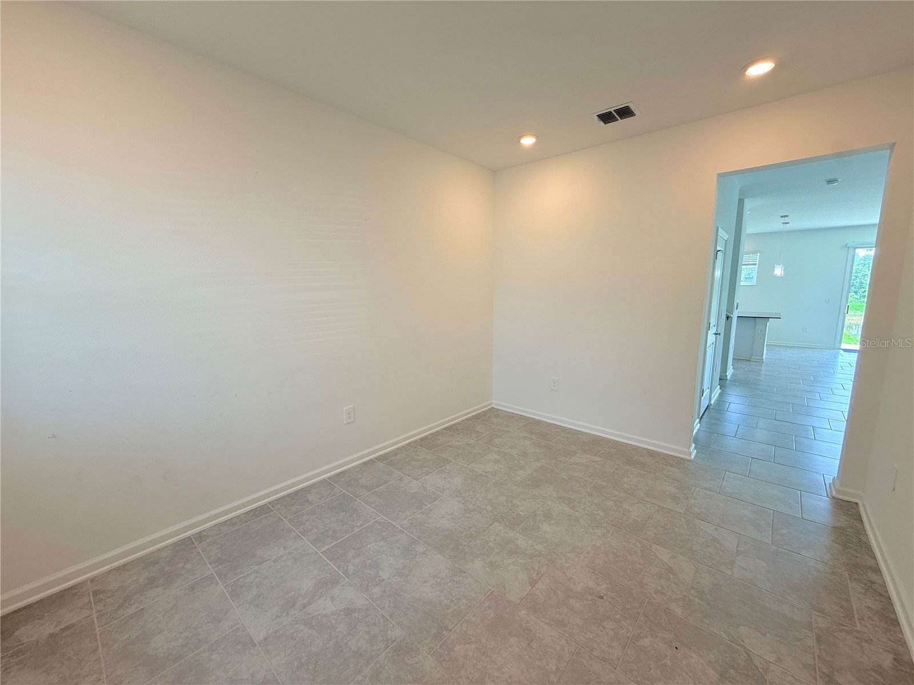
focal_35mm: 14
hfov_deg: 102.1
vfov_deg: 85.7
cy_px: 342
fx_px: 370
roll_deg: +1.0
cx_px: 457
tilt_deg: -7.5
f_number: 2.2
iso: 100
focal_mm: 2.22
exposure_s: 1/120
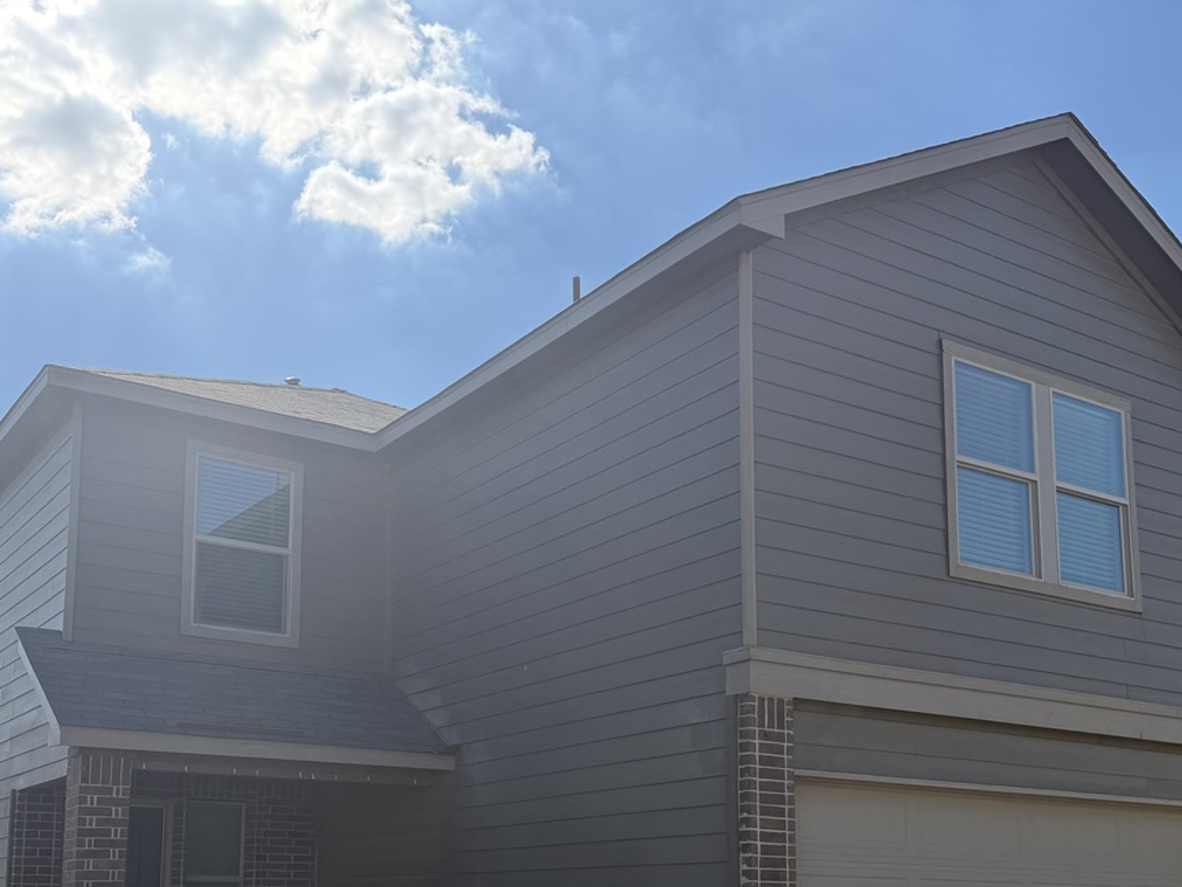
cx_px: 514
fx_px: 1366
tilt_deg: +7.5
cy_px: 724
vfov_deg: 34.7
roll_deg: +0.5
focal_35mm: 40
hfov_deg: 46.7
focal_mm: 6.76
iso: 100
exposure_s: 1/5319
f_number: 1.78
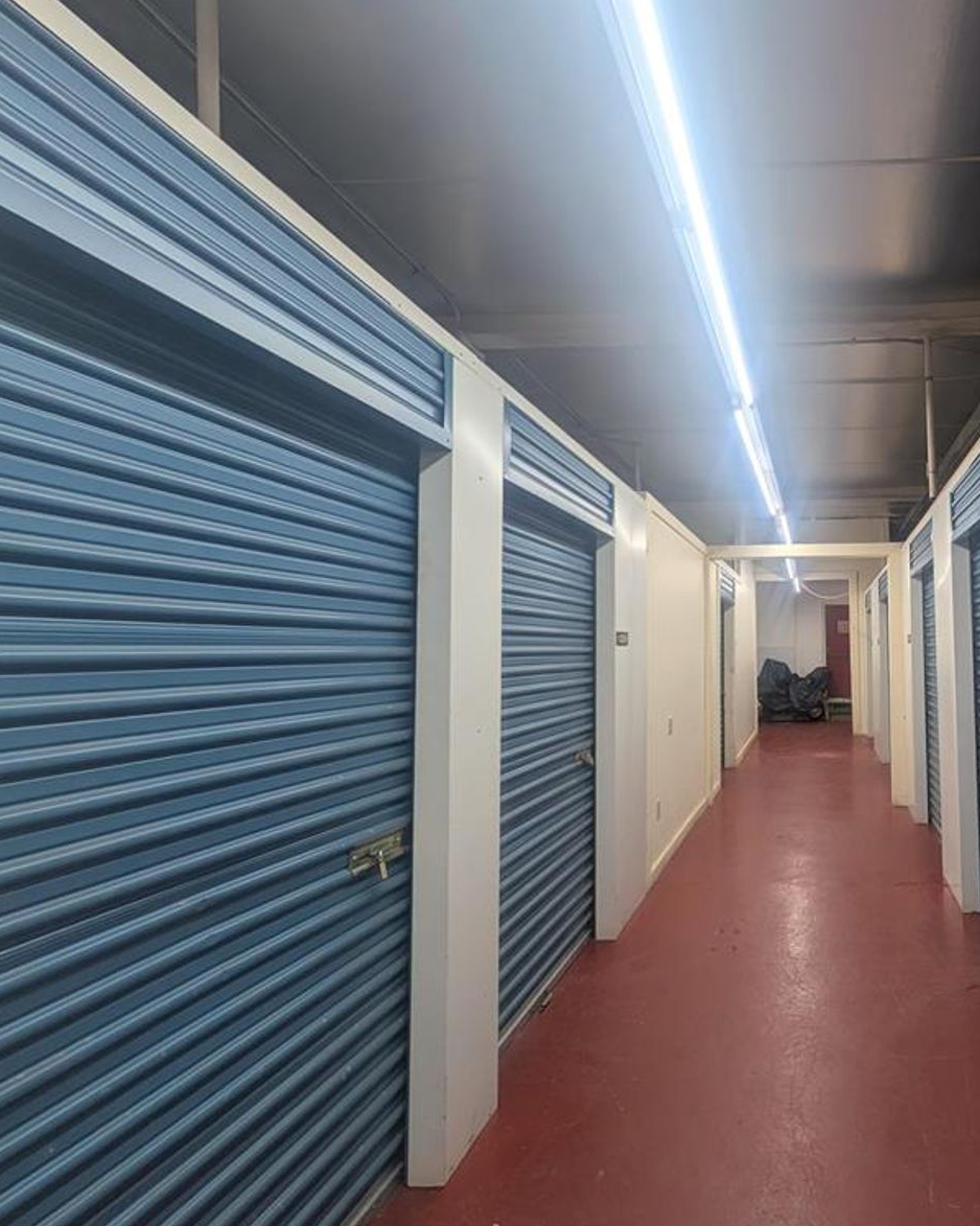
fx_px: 580
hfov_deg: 71.3
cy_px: 617
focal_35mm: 16
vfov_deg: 93.1
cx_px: 799
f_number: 1.7
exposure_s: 1/120
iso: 65
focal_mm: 2.02
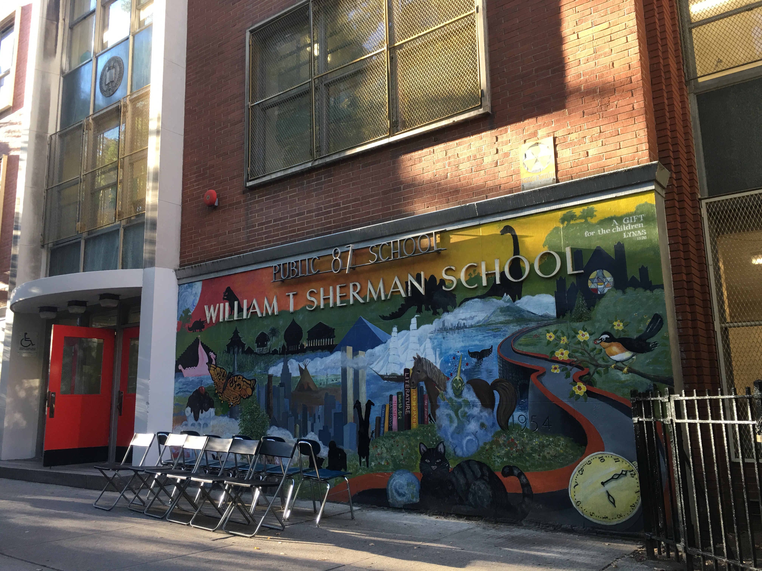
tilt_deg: +10.2
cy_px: 286
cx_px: 381
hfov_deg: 61.7
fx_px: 638
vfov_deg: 48.2
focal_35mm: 29
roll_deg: +0.3
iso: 25
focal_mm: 4.15
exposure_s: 1/30
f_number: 2.2
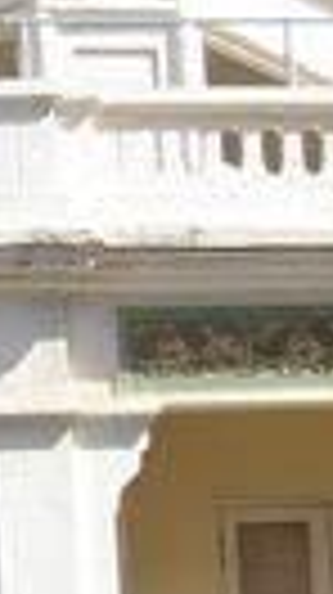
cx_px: 14
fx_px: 2597
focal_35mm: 165
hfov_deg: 7.3
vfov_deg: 12.6
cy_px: 810
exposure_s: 1/640
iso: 80
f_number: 3.3
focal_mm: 4.3
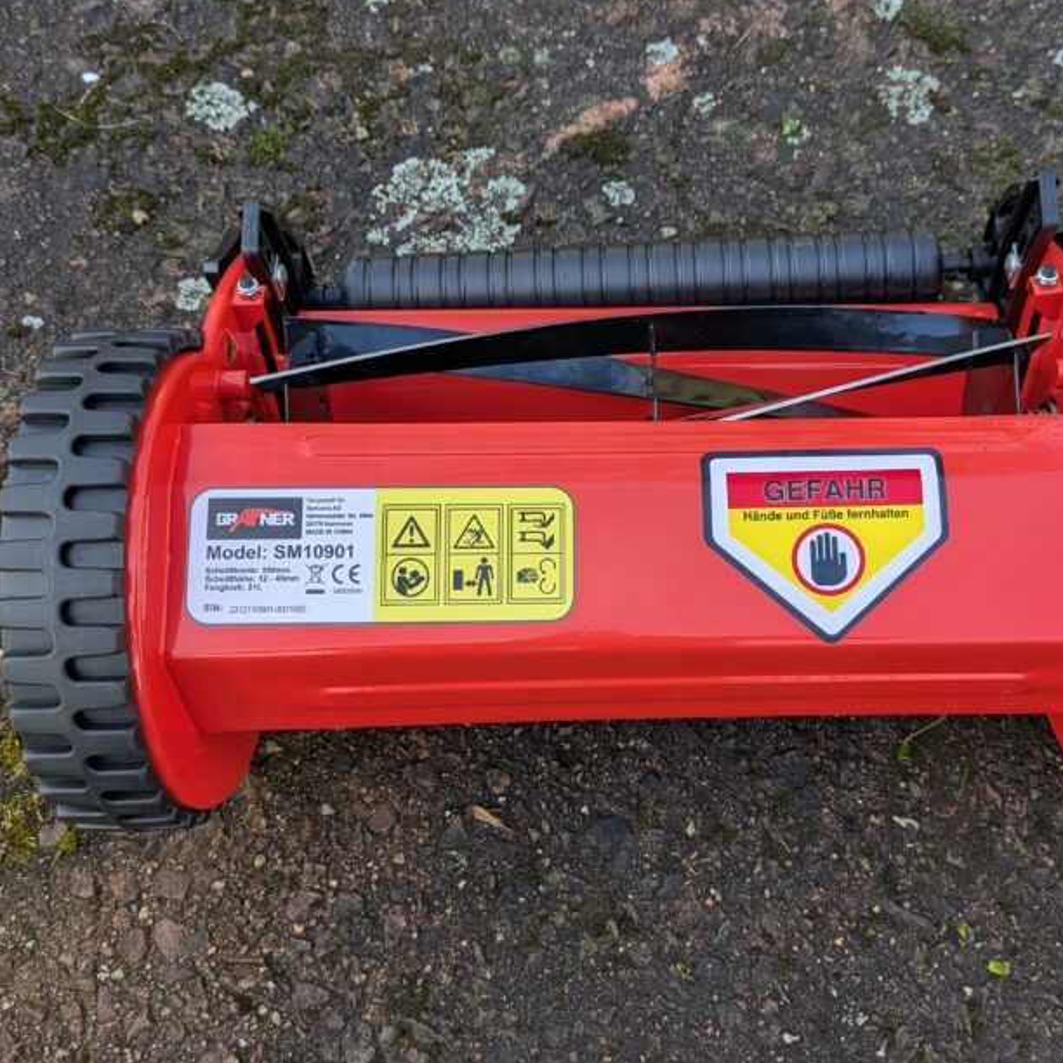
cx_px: 639
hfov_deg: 44.7
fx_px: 1285
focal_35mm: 37
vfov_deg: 44.9
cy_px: 538
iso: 37
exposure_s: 1/131
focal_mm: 5.43
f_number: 1.89
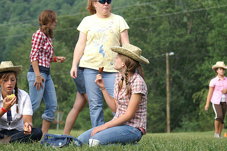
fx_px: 1059
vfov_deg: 8.2
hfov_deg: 12.2
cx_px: 94
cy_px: 63
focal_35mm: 168
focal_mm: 90
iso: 100
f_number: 5
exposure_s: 1/320
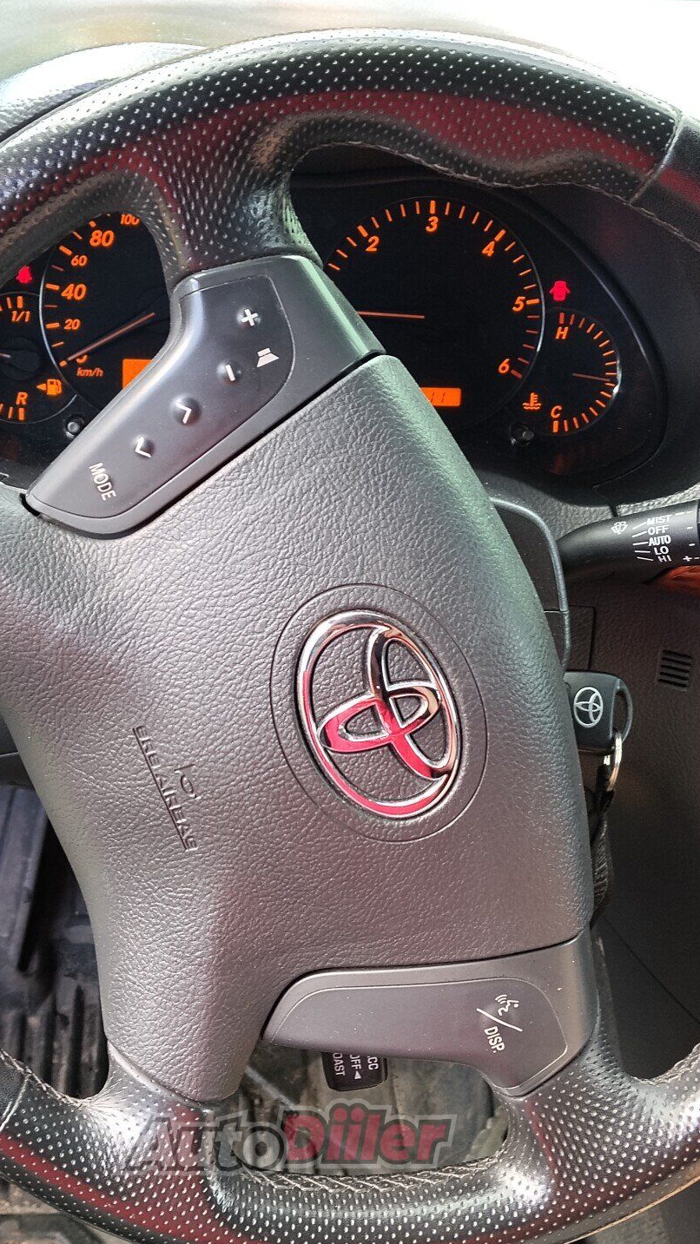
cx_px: 285
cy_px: 628
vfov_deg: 47.4
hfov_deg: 27.7
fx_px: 1419
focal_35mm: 43
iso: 64
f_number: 1.8
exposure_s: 1/50
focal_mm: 4.22
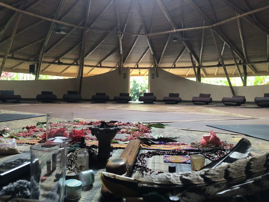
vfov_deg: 49.7
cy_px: 101
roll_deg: -1.0
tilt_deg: -0.1
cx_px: 134
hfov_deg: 63.4
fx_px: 218
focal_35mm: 28
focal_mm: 3.99
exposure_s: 1/15
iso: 50
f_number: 1.8
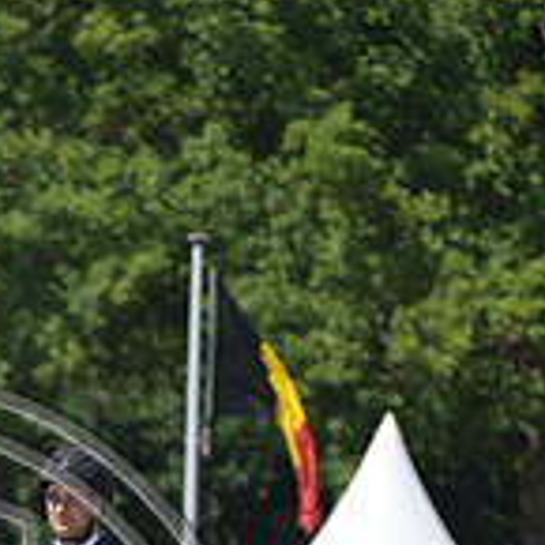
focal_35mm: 747
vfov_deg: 2.3
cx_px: -165
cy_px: 701
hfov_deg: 2.3
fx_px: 13306
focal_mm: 220
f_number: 5
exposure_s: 1/1250
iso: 200
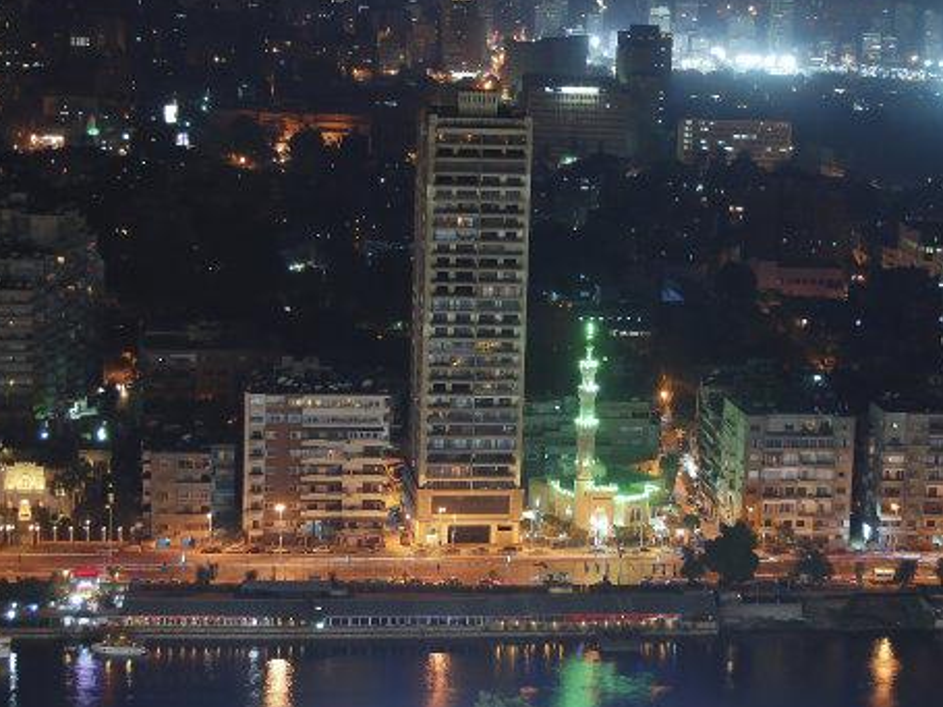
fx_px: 2533
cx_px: 622
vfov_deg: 15.9
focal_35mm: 93
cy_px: 397
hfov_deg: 21.0
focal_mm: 48
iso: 200
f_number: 5.6
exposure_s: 2
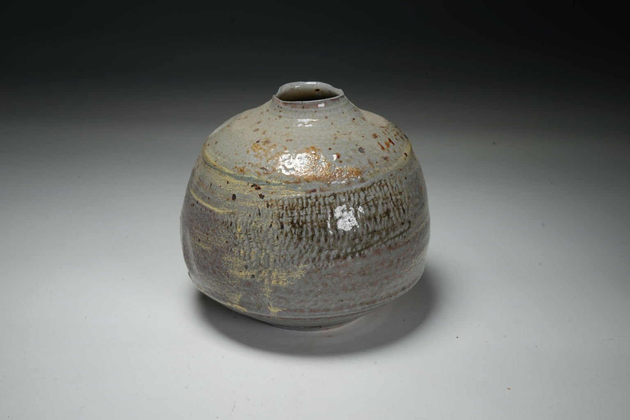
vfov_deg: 27.0
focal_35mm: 50
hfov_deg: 39.6
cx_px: 315
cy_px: 210
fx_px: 875
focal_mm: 50
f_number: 16
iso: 80
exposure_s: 1/10
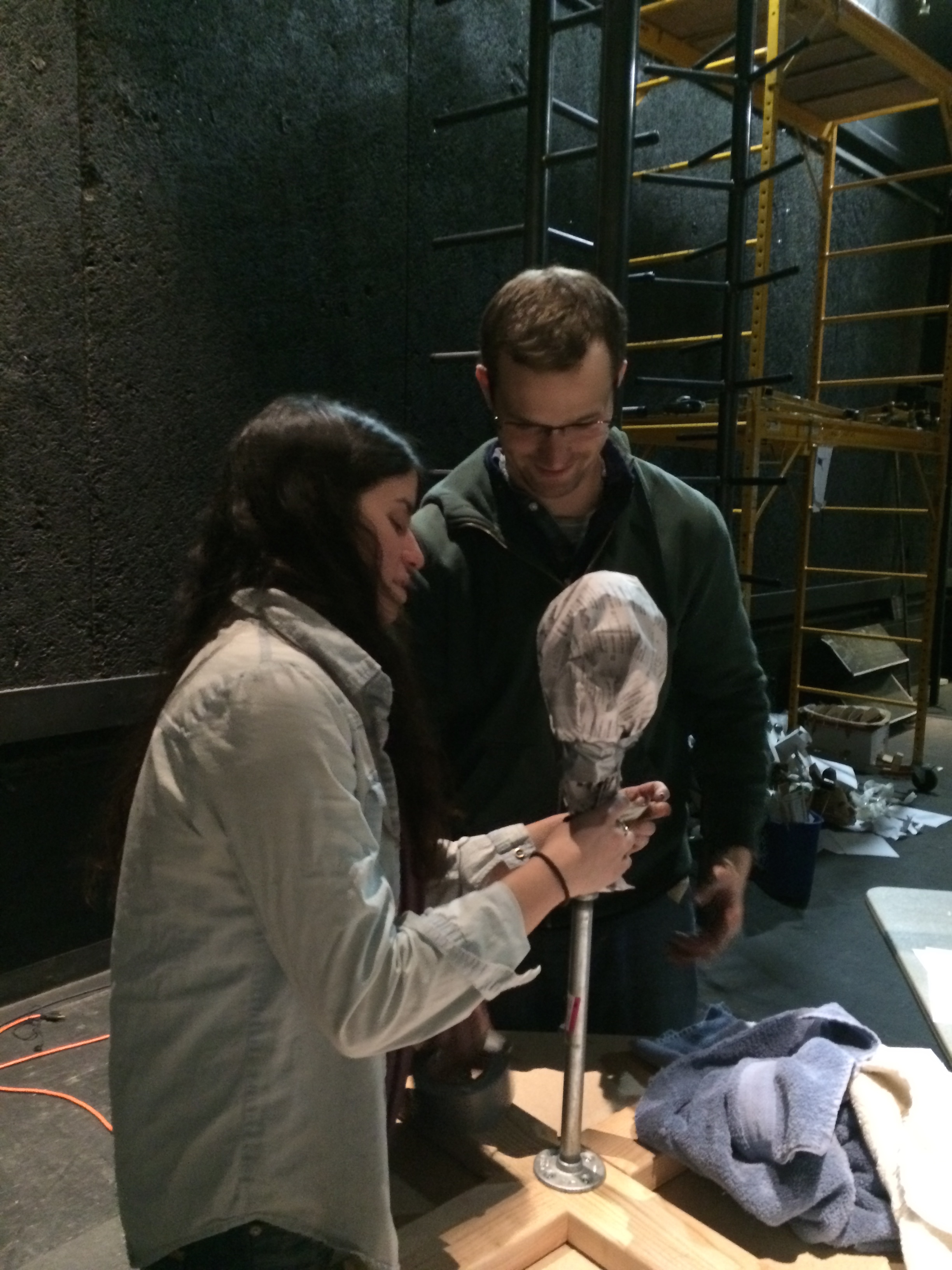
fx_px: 1100
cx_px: 476
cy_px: 635
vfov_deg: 60.0
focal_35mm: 30
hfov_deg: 46.8
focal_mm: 4.12
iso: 500
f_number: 2.2
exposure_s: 1/15
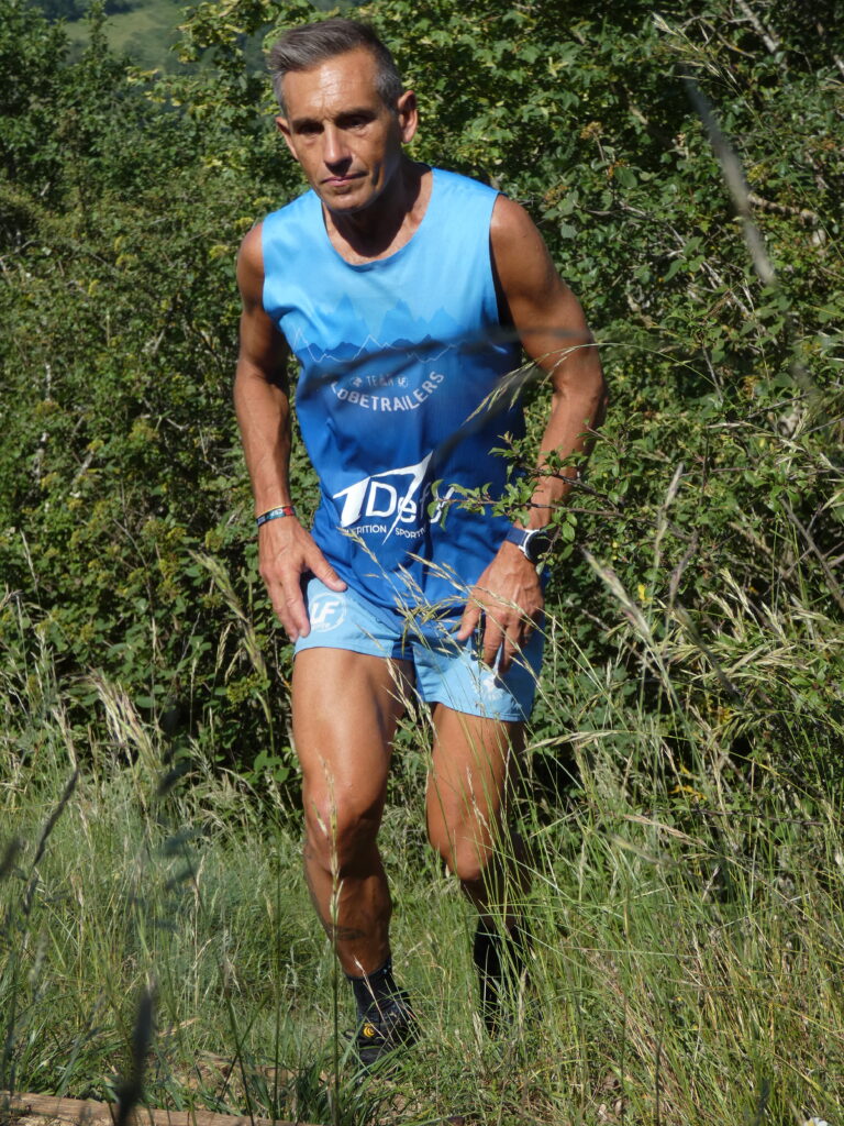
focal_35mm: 74
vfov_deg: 26.3
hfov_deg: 19.9
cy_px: 563
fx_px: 2406
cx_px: 422
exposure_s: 1/640
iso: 80
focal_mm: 13.3
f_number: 4.4
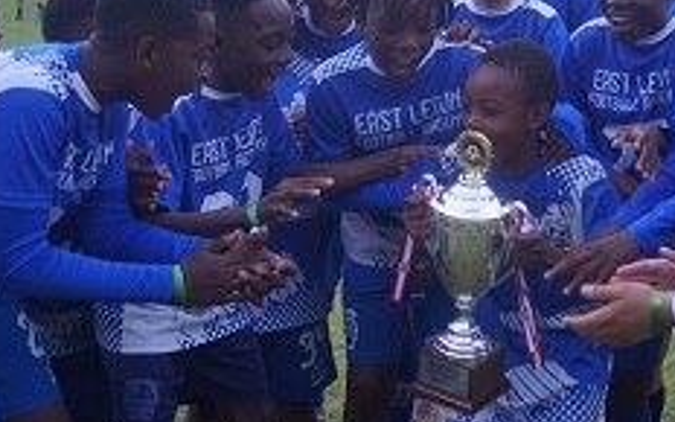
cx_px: 434
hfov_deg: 26.0
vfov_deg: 16.3
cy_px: 39
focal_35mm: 79
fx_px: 1453
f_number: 4
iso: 640
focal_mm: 36
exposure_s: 1/160
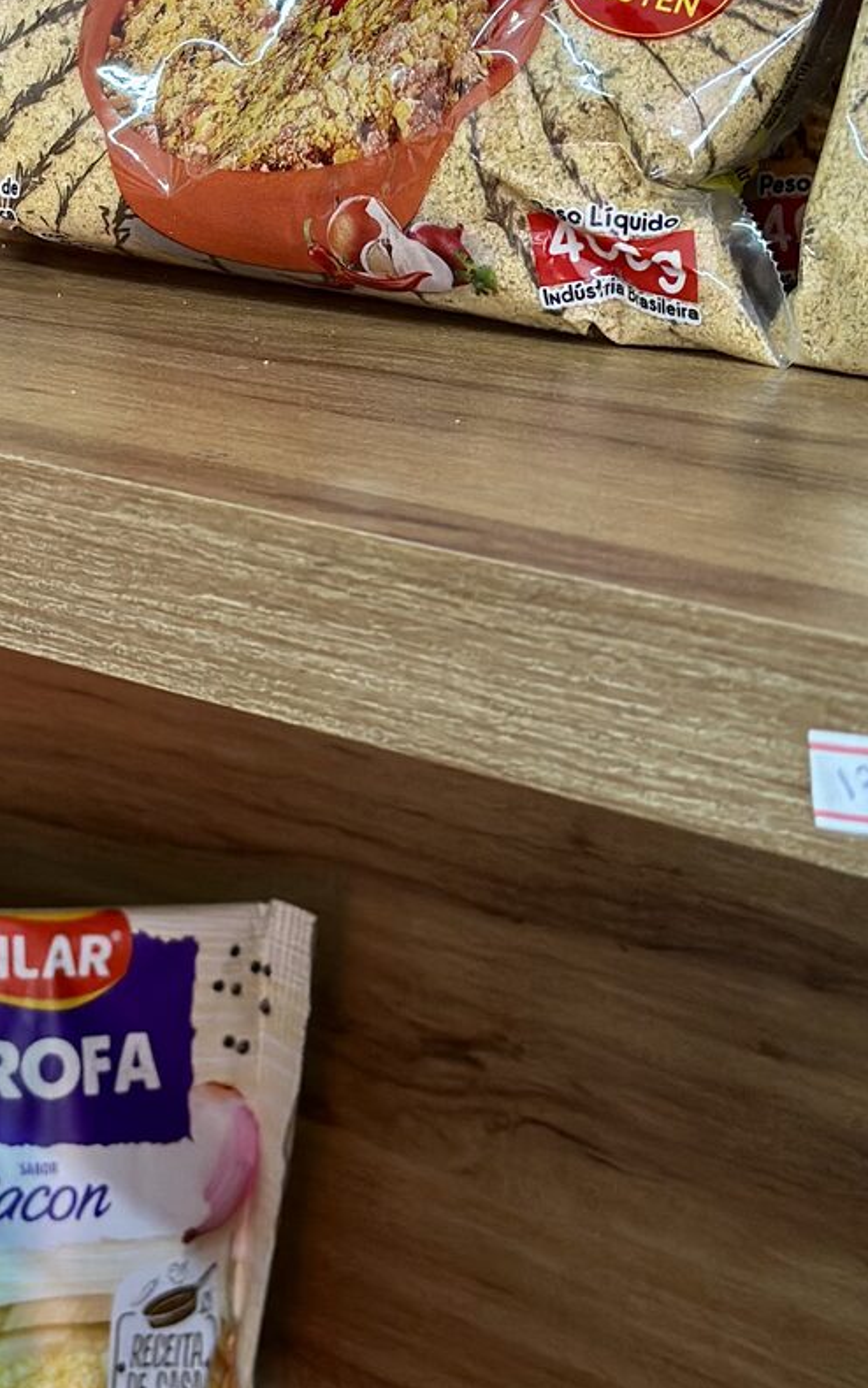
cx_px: -156
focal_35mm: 103
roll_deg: +0.7
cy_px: 327
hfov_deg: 12.4
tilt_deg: -10.9
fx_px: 3897
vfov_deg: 20.0
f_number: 1.78
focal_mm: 6.86
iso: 200
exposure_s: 1/60
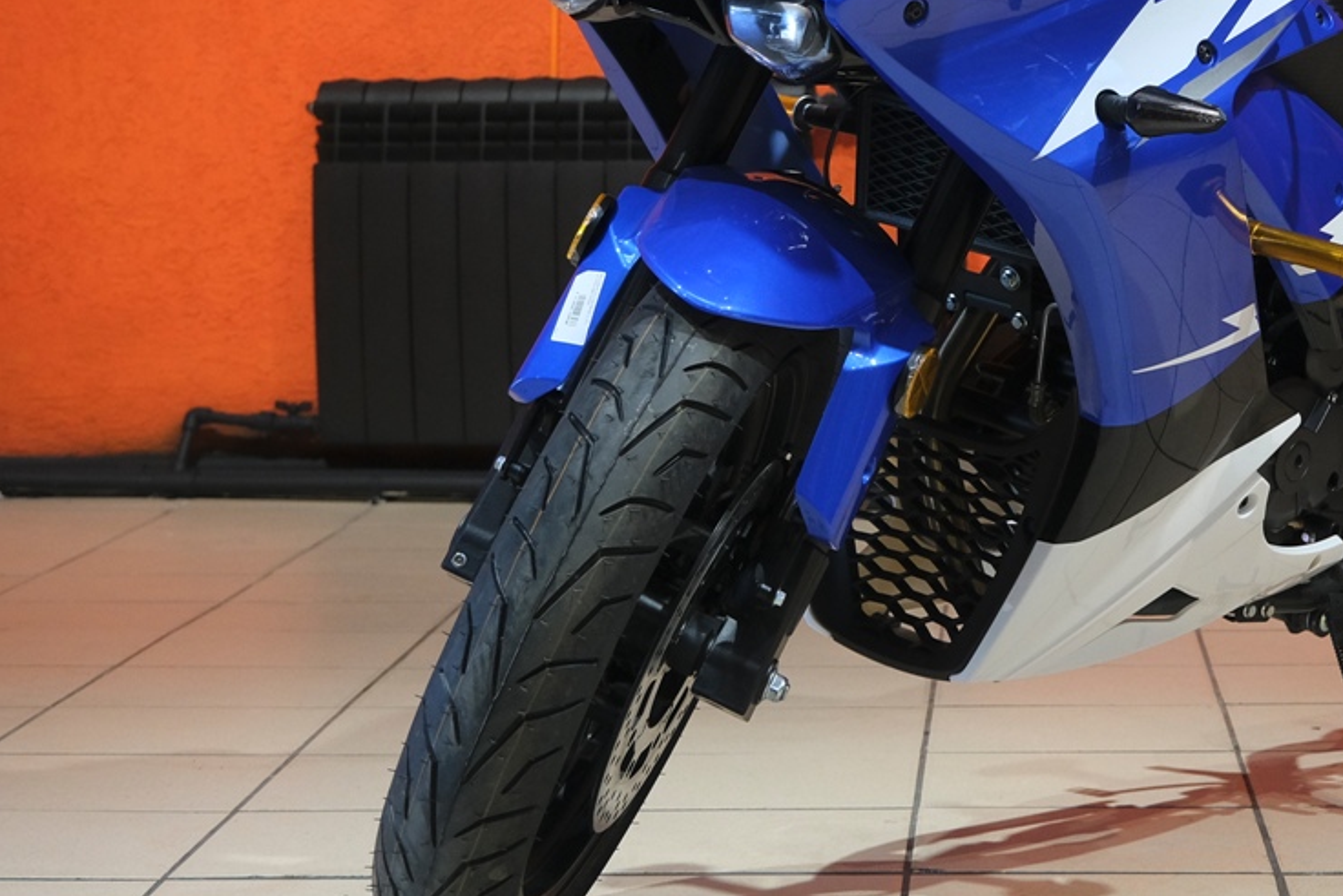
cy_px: -50
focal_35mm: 100
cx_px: 1078
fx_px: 3731
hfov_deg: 20.2
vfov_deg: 13.5
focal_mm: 30.8
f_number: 4
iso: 1250
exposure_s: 1/100
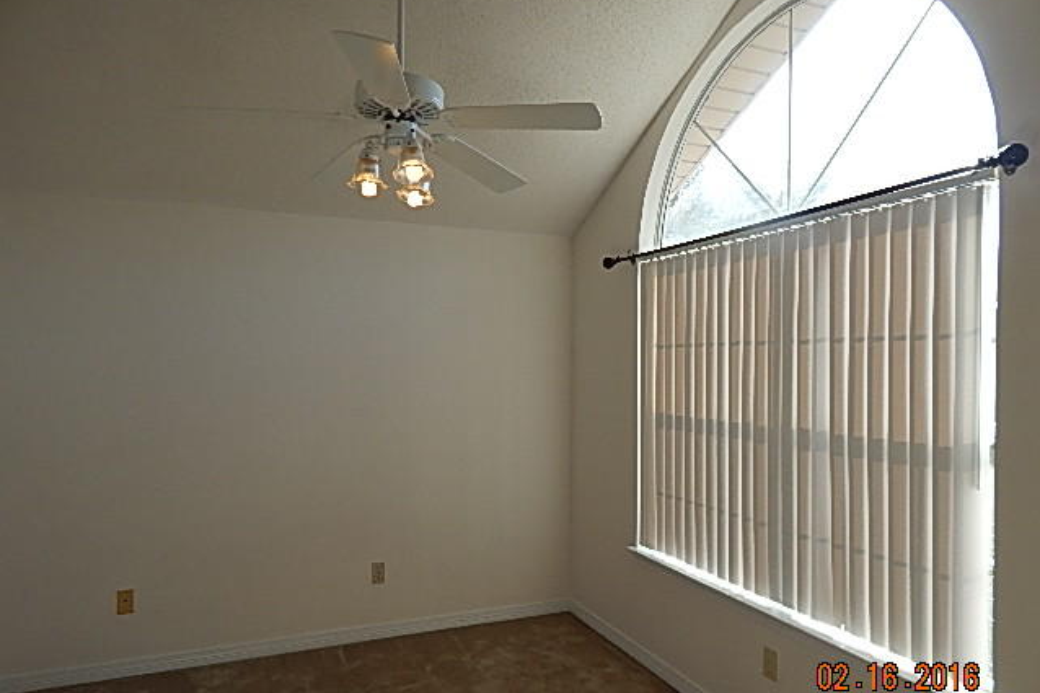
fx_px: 693
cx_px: 520
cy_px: 367
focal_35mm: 24
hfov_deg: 73.8
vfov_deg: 53.1
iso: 125
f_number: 3
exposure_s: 1/320
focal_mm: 4
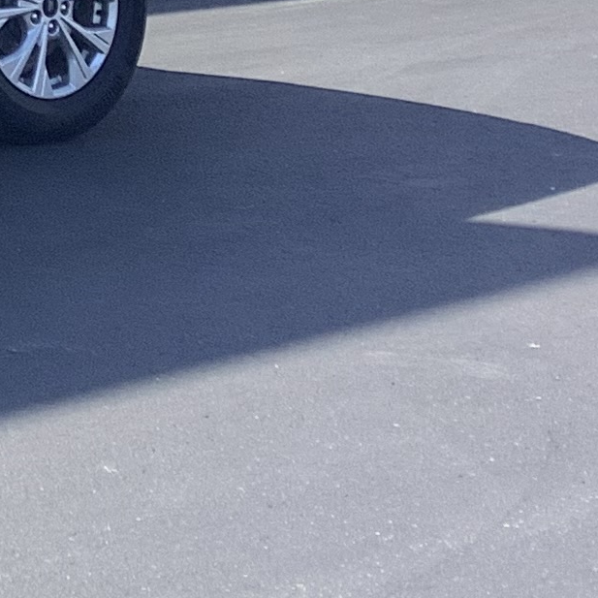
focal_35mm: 145
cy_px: -402
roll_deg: +2.3
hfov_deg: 11.0
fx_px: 2834
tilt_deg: +0.4
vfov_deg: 11.4
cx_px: -577
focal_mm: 3.3
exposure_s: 1/604
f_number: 2.4
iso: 25
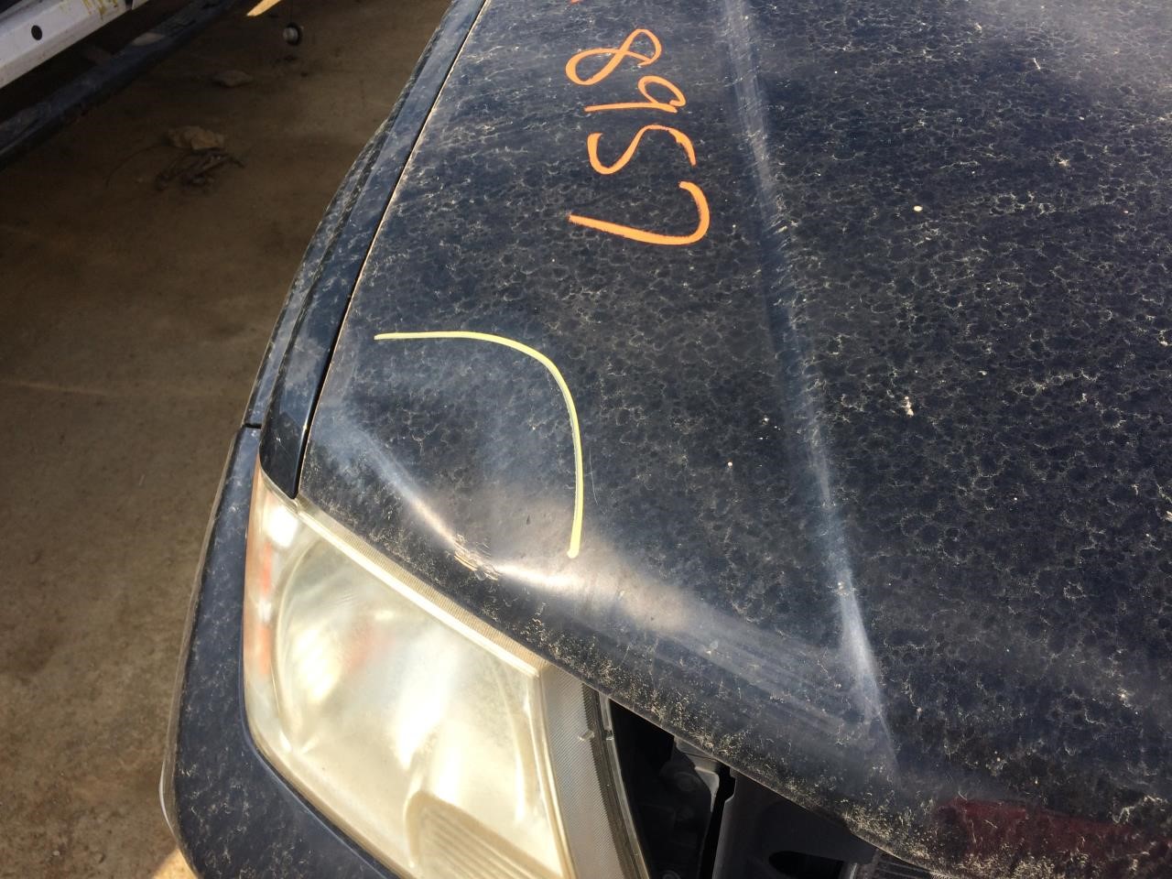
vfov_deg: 48.2
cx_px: 586
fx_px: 982
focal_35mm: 29
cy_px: 440
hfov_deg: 61.7
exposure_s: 1/1642
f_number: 2.2
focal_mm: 4.15
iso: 32
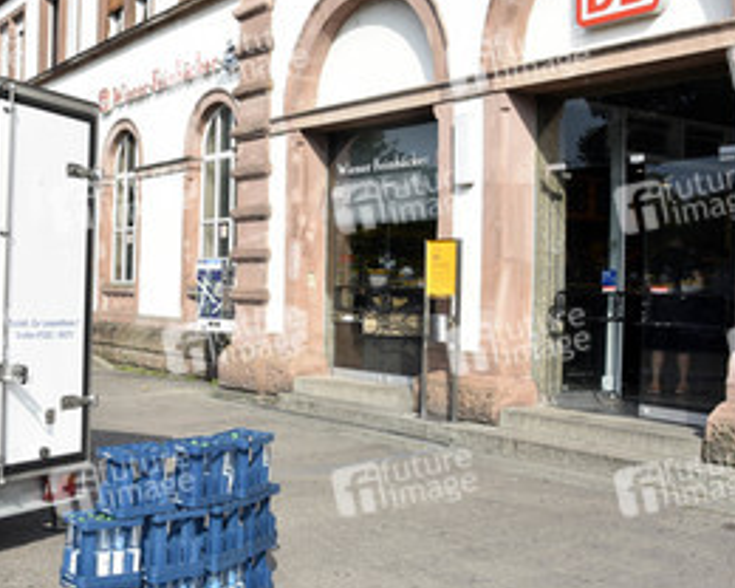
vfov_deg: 34.1
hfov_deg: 40.5
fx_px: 957
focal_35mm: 44
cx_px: 160
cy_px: 271
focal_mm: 18
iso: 200
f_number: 10
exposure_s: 1/200
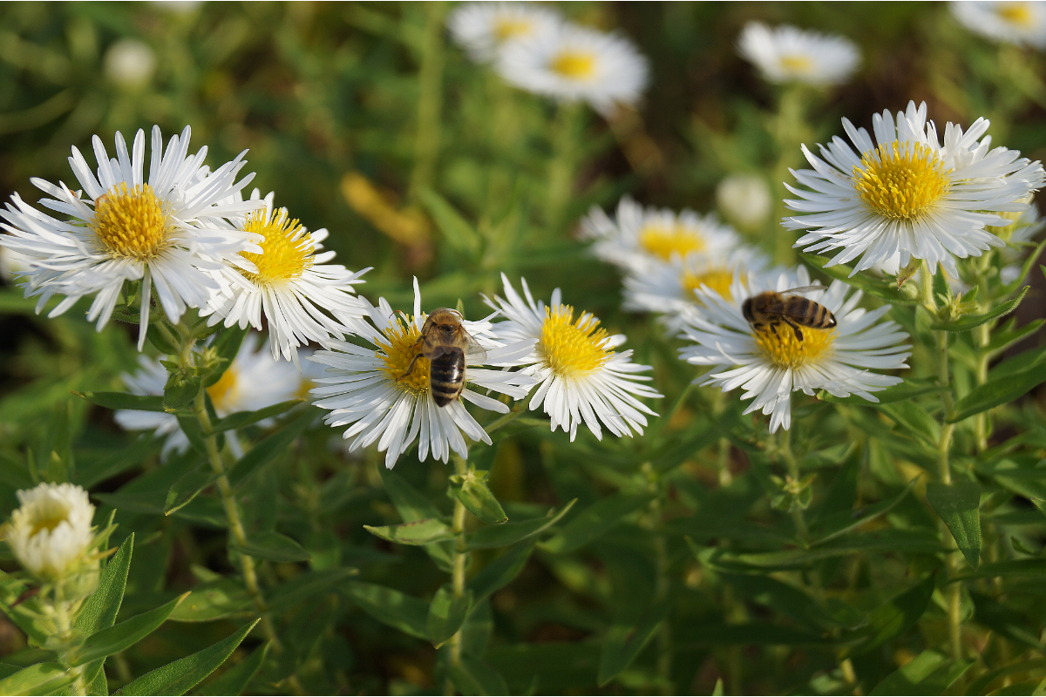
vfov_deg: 18.2
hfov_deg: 27.0
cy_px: 348
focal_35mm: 75
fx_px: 2179
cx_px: 523
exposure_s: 1/250
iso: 100
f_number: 6.3
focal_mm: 50
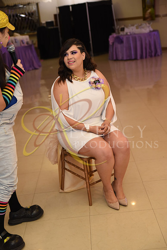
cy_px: 125
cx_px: 84
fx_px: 382
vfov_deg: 36.2
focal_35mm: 55
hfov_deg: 24.6
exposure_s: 1/125
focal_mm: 55
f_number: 2.8
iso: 1250
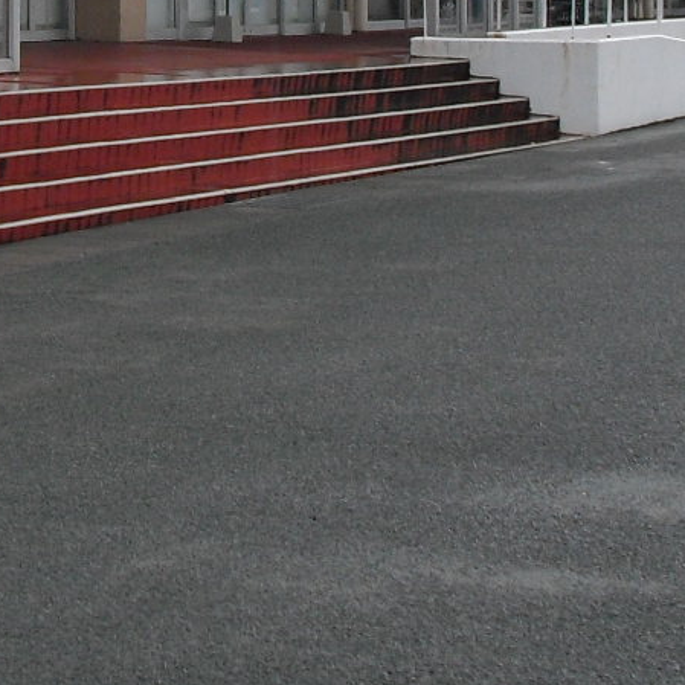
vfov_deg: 11.6
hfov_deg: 11.9
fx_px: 3246
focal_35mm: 145
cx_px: 5
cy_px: -275
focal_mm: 6.3
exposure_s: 1/160
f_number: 3.1
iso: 100
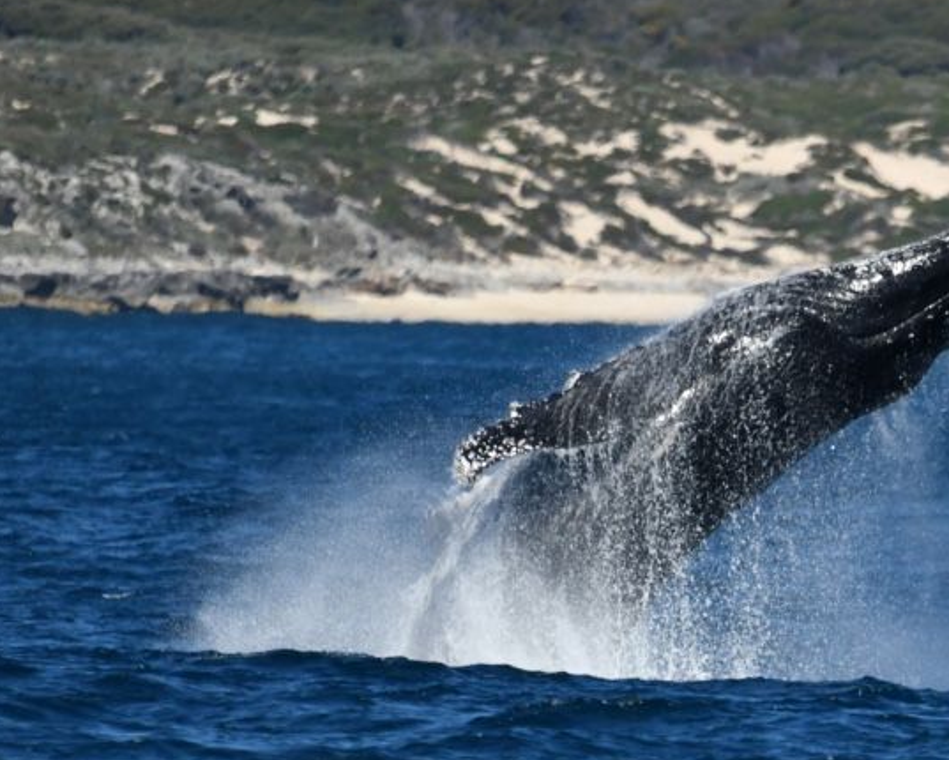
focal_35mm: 838
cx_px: 668
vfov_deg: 1.8
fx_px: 23545
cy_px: 308
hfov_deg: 2.3
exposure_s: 1/8000
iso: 1000
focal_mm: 600
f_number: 6.3
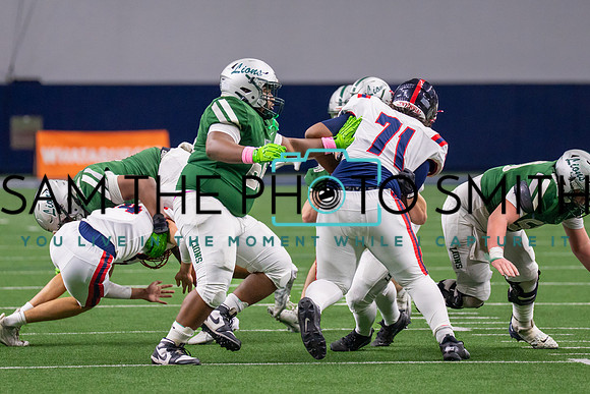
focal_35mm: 369
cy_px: 116
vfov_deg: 3.7
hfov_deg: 5.6
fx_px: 6041
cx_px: 350
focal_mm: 200
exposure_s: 1/1000
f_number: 2.8
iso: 2000
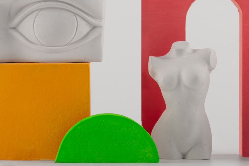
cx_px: 88
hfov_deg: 7.4
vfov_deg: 4.9
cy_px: -24
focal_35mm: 278
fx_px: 1923
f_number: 10
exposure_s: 1/100
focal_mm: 105
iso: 100
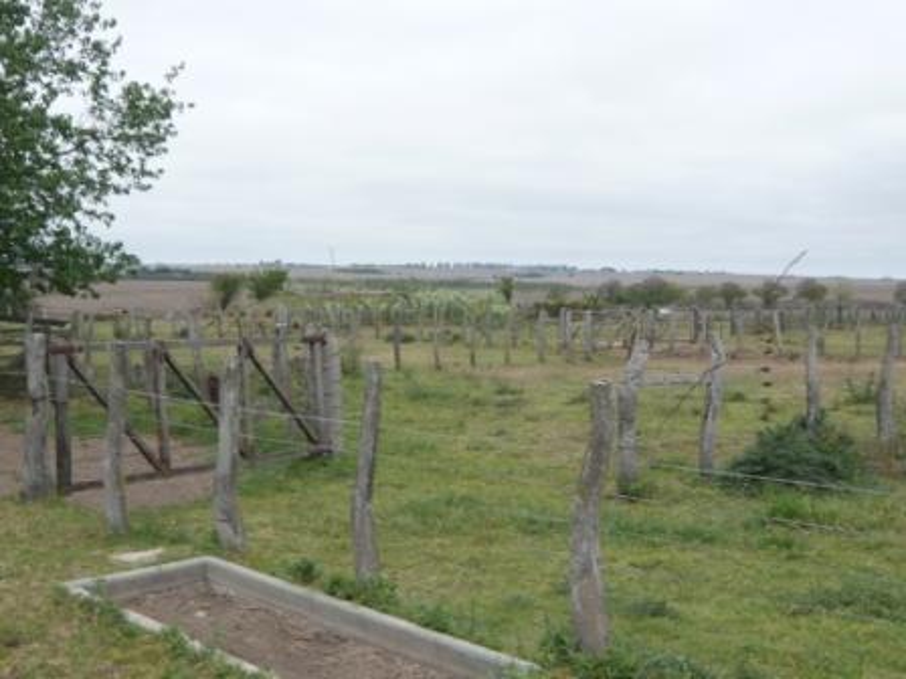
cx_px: 453
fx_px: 942
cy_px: 340
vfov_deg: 39.7
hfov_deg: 51.4
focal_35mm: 36
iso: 100
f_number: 8
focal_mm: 4.6
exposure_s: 1/125
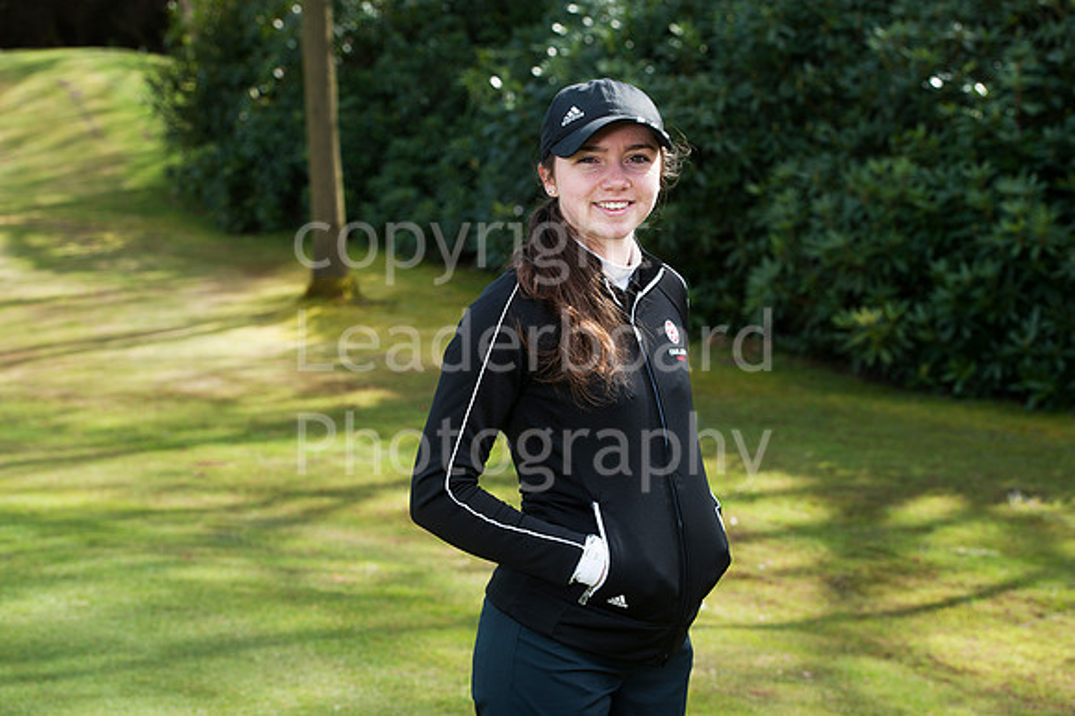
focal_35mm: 75
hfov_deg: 27.0
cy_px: 358
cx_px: 538
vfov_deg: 18.2
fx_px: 2238
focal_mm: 75
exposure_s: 1/250
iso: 200
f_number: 6.3
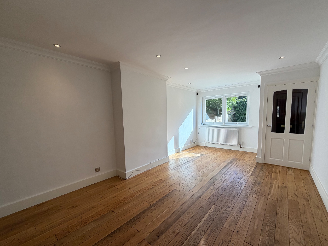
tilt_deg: -6.0
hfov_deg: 98.0
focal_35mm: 15
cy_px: 130
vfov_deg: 81.7
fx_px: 142
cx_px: 174
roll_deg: +1.7
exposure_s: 1/212
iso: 50
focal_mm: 2.22
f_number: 2.2
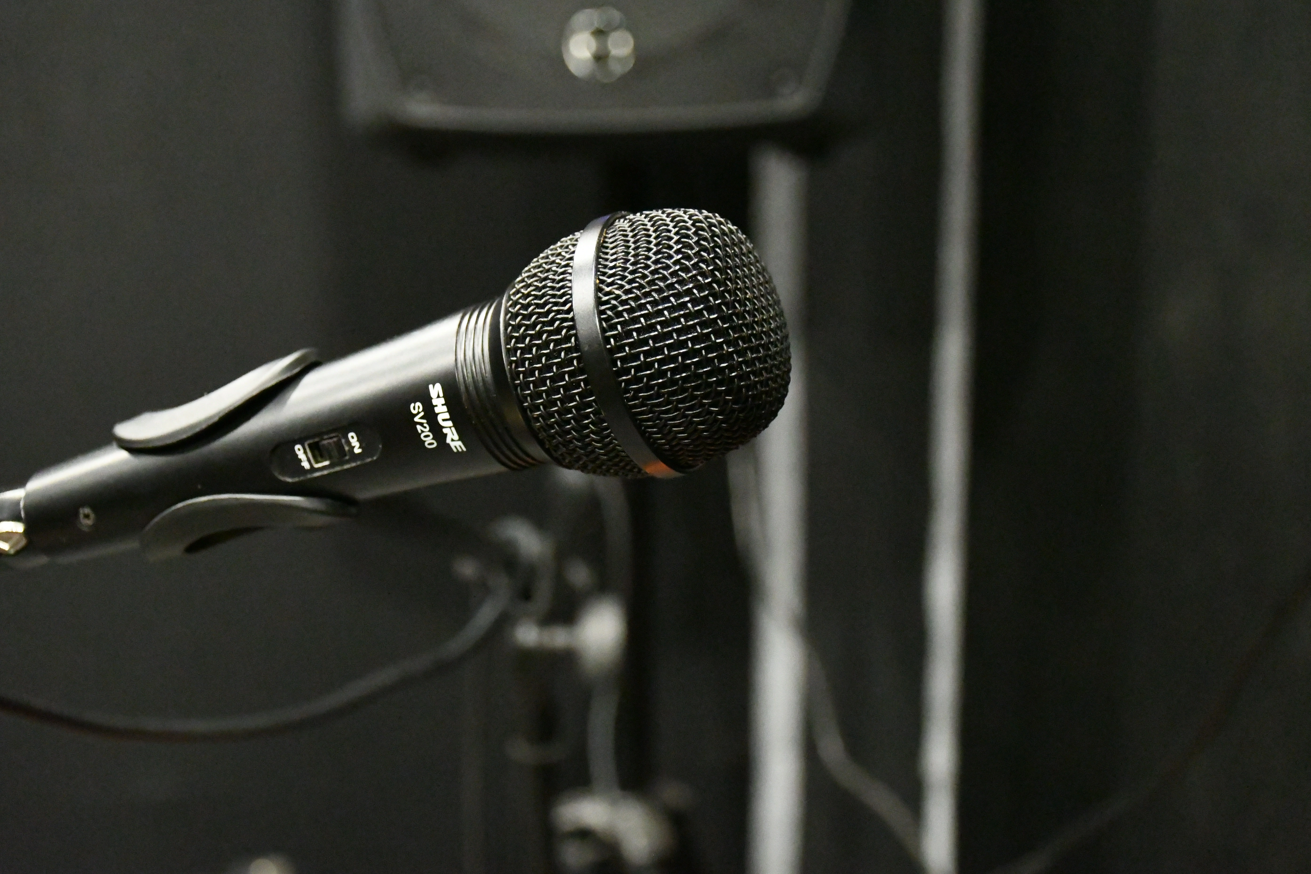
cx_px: 656
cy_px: 437
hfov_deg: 38.2
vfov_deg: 26.0
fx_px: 1894
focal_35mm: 52
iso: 22800
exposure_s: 1/60
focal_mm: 35
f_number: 5
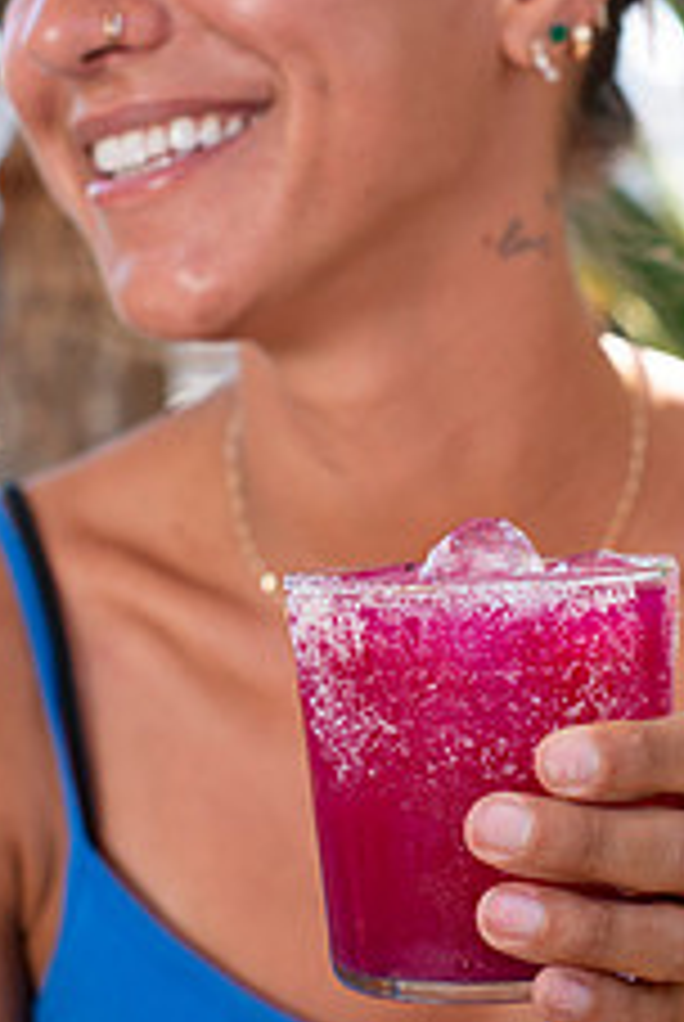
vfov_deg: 20.6
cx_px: 464
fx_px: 2813
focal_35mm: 99
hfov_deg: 13.8
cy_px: 450
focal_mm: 50
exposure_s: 1/250
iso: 200
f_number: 4
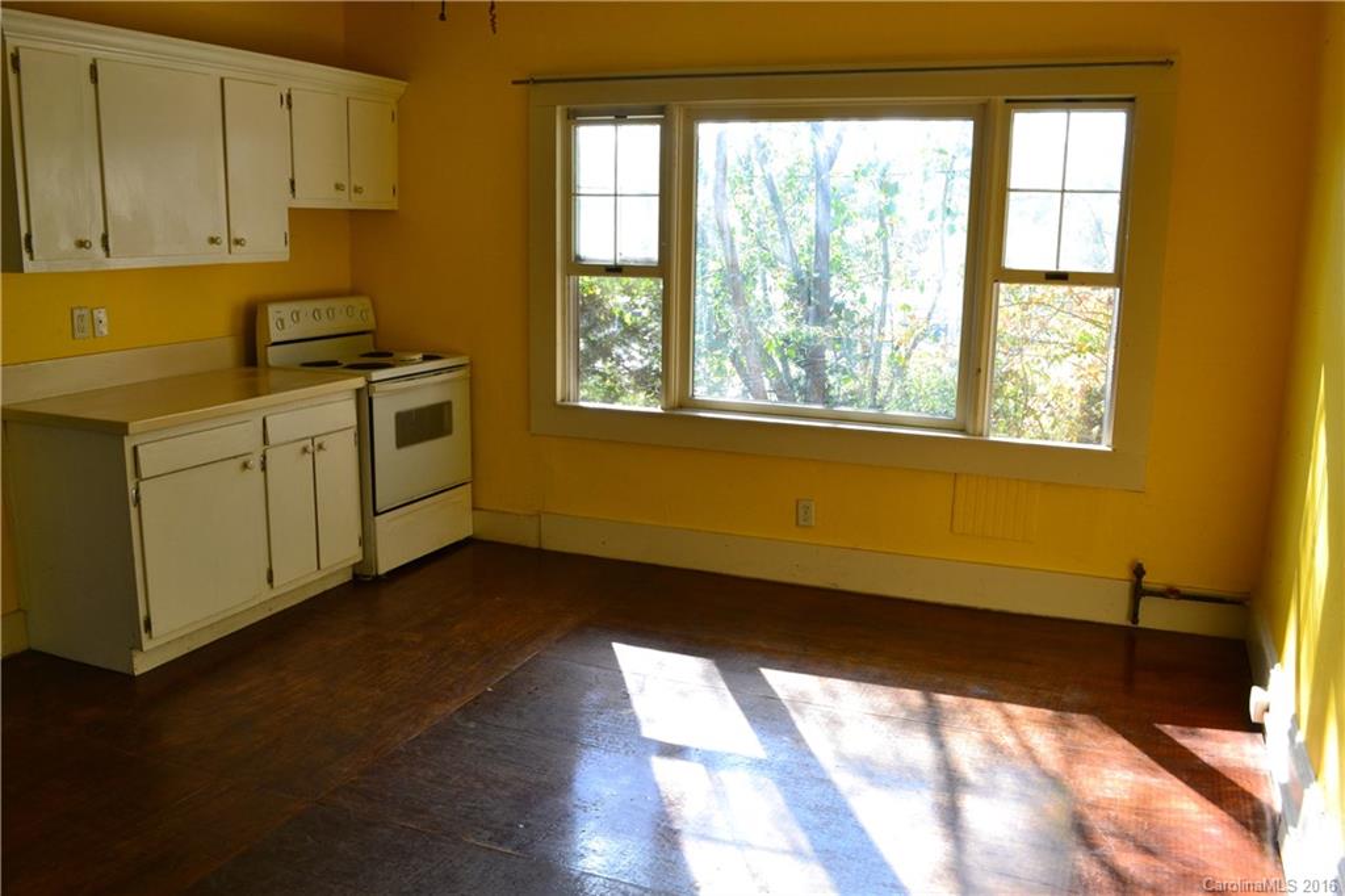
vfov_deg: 43.6
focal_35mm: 30
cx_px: 672
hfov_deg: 61.9
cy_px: 448
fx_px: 1120
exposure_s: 1/60
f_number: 8
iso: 450
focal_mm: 20
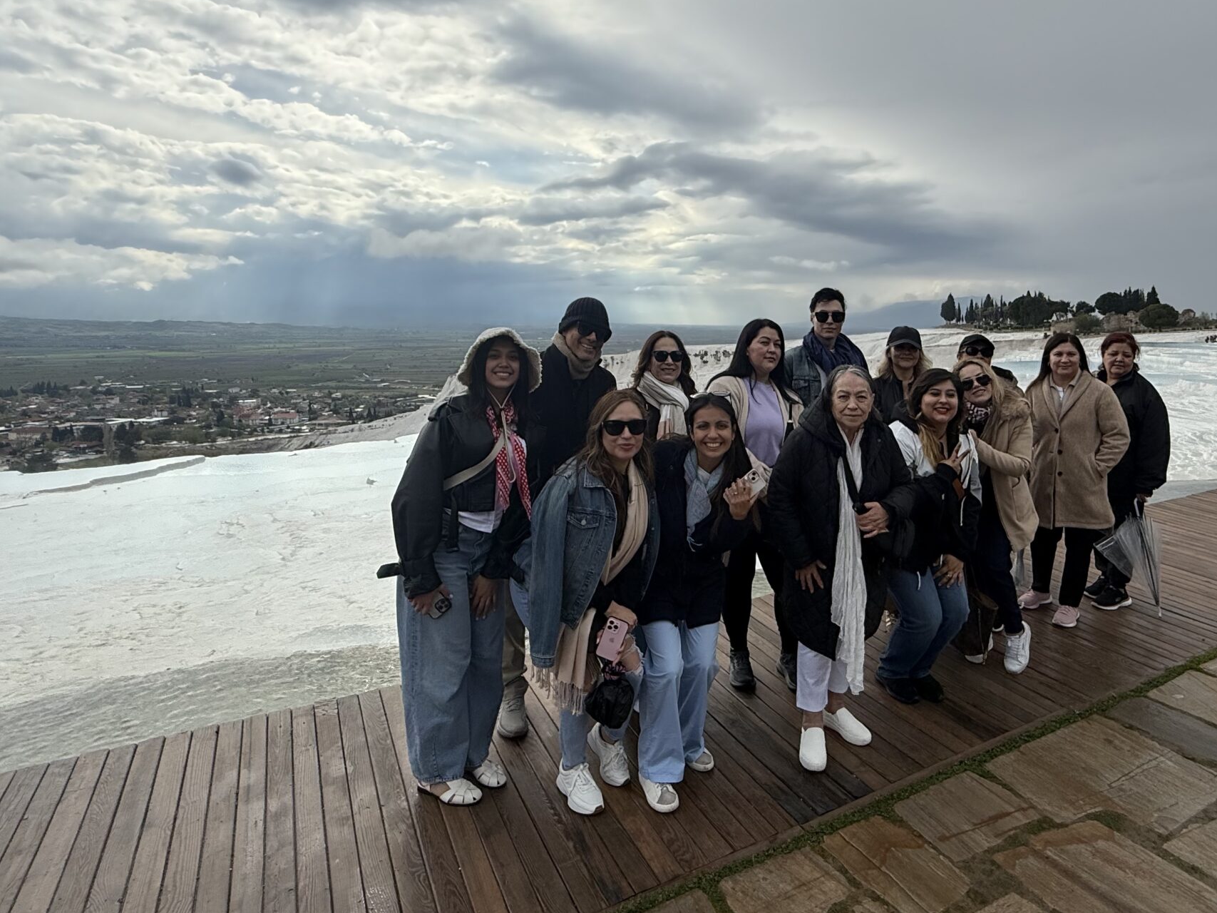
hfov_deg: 78.4
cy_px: 350
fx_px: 738
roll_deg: -0.5
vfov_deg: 62.7
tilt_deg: +0.8
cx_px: 707
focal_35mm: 21
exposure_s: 1/3891
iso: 80
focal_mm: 2.22
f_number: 2.2
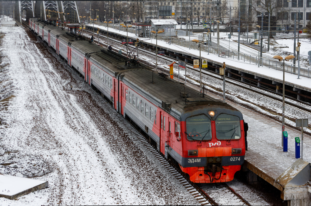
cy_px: 103
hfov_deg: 24.7
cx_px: 156
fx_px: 711
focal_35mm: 82
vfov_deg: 16.5
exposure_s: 1/640
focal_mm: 55
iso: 250
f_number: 6.3
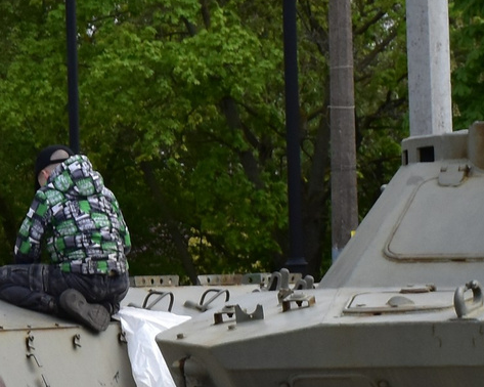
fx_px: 3709
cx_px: -90
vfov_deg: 6.0
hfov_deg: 7.4
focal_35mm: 259
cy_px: 361
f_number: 10
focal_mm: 34
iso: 400
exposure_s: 1/320
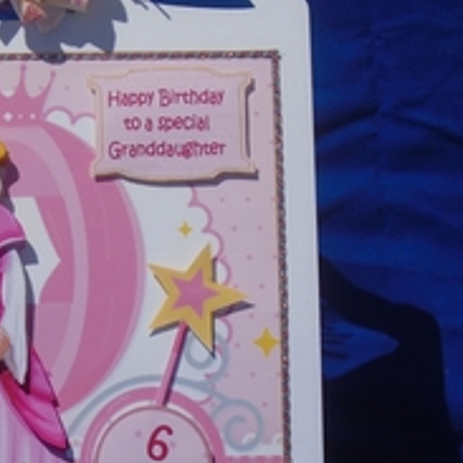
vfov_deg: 11.8
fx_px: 2240
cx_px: 38
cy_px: 244
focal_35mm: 148
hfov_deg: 11.7
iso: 100
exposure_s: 1/250
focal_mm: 12
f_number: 13.8
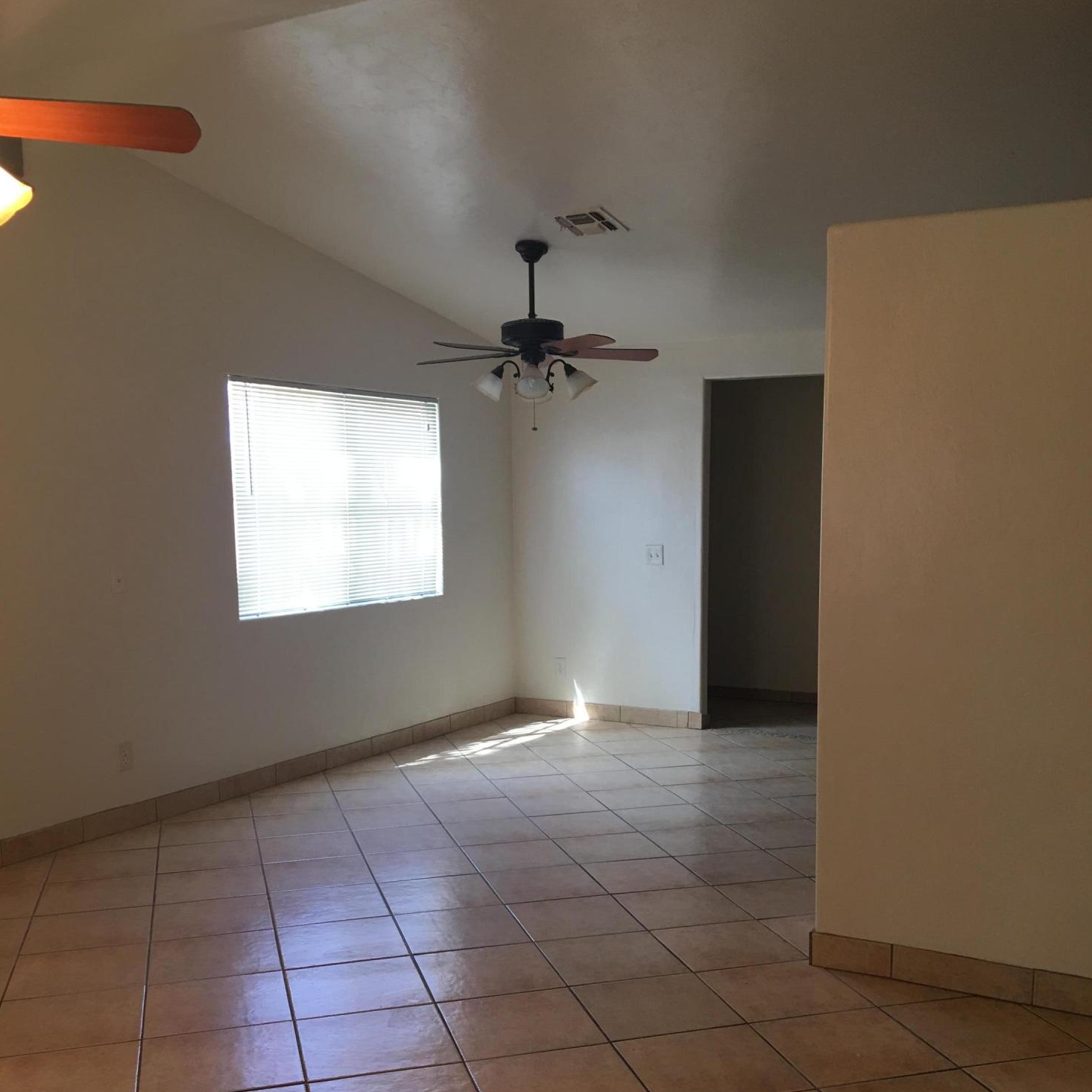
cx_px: 551
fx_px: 1249
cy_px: 690
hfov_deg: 47.2
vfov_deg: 46.8
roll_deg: +0.2
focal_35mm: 35
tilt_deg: -5.2
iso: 25
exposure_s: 1/15
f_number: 2.2
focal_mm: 4.15
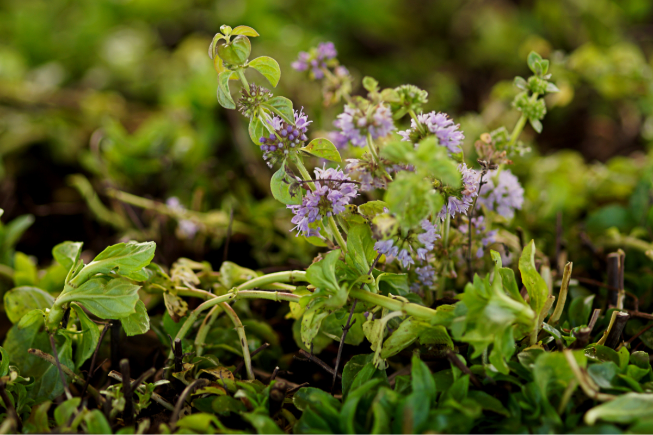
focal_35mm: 150
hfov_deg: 13.7
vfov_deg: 9.1
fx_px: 2721
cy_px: 218
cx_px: 326
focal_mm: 100
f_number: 2.8
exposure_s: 1/160
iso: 125
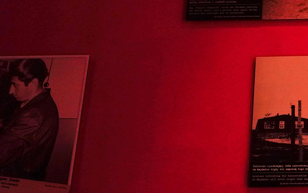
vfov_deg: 19.3
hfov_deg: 26.7
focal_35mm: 67
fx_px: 562
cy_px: 47
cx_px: 381
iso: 3200
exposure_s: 1/80
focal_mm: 24
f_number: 2.8
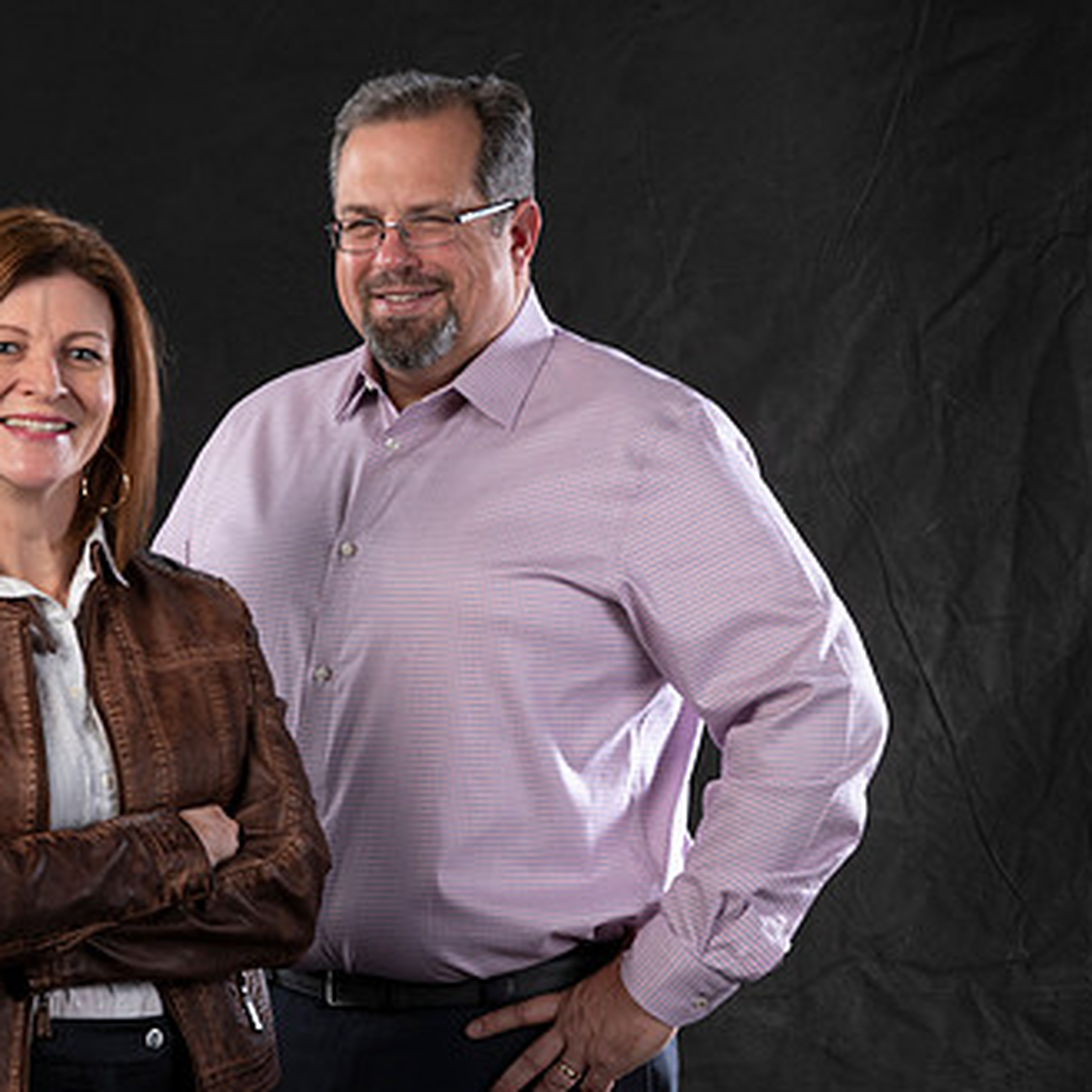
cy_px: 653
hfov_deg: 13.4
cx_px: 409
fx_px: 4640
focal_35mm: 130
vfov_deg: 13.4
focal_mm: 70
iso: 80
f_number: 6.3
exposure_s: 1/125
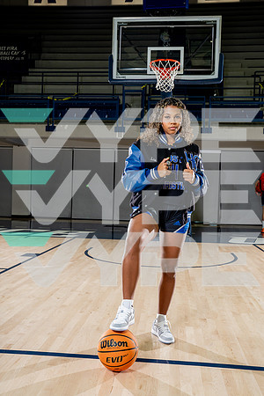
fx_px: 396
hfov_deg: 36.9
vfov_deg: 53.1
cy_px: 198
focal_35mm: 36
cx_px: 132
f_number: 8
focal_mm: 36
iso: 640
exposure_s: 1/250
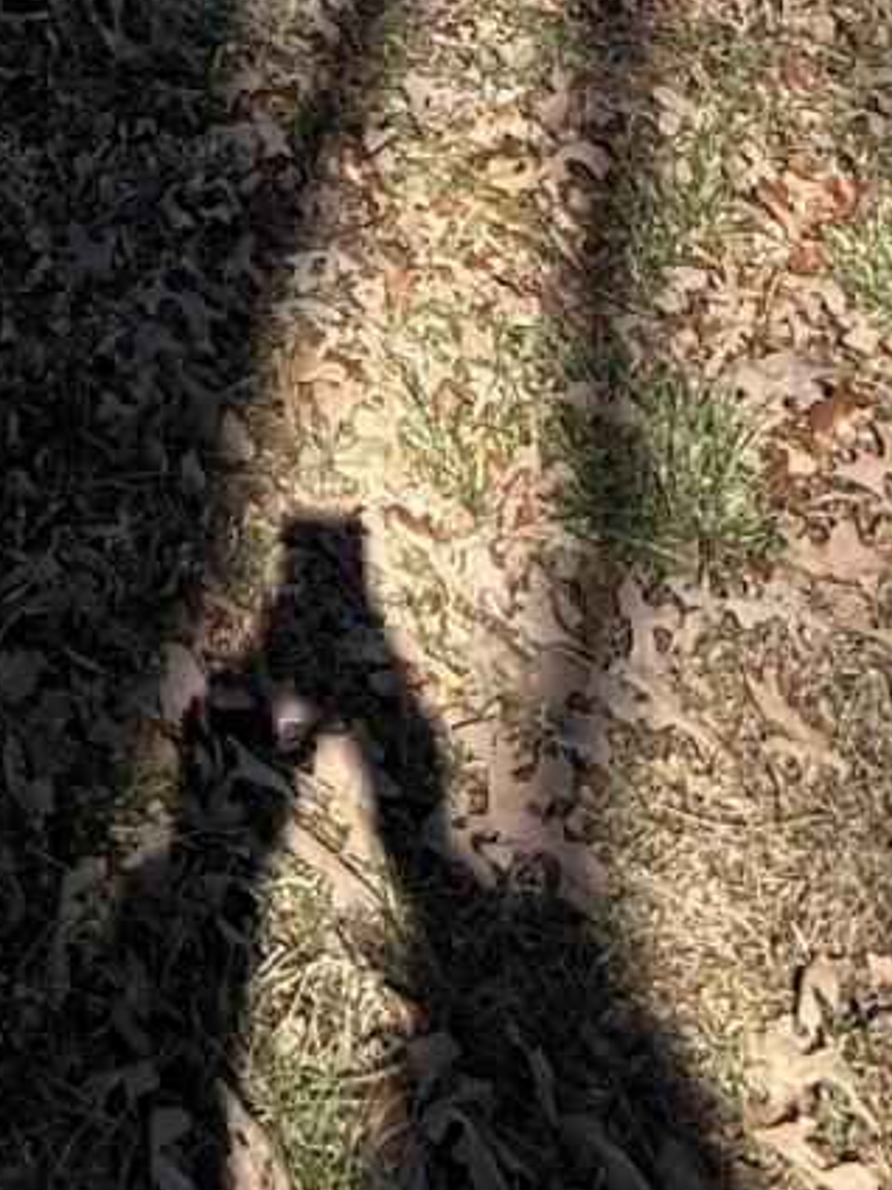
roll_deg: -2.3
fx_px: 2268
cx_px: -474
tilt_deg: +0.1
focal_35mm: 66
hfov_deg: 19.3
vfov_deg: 18.0
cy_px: -1280
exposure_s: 1/1235
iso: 50
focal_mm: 2.22
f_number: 2.2
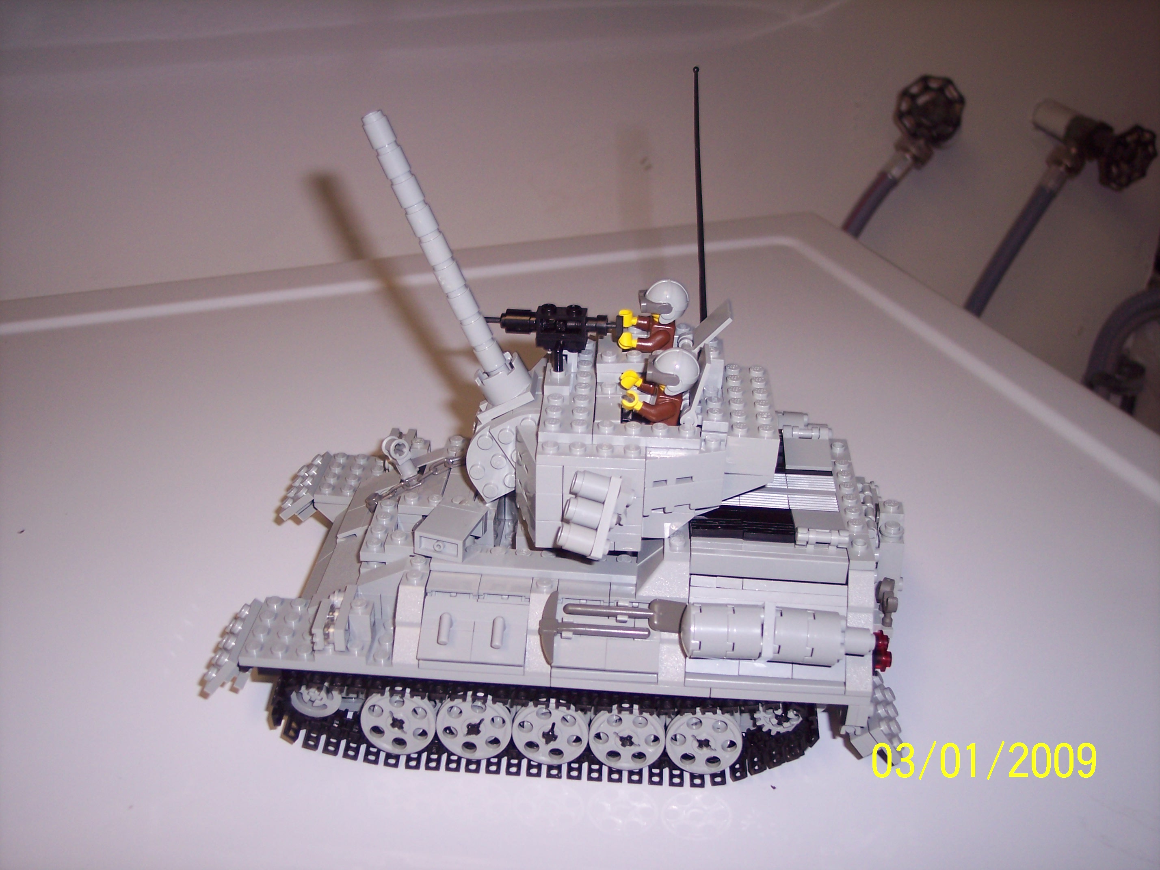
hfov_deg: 47.9
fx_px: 1307
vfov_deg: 36.8
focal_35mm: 39
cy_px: 435
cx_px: 580
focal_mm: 8
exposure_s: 1/60
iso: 100
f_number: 2.8
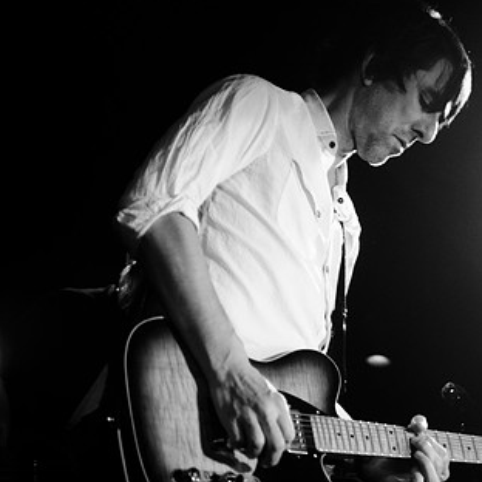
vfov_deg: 14.2
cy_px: 261
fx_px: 1938
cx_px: 371
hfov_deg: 14.1
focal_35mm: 123
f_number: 2.8
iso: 1600
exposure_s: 1/50
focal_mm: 52
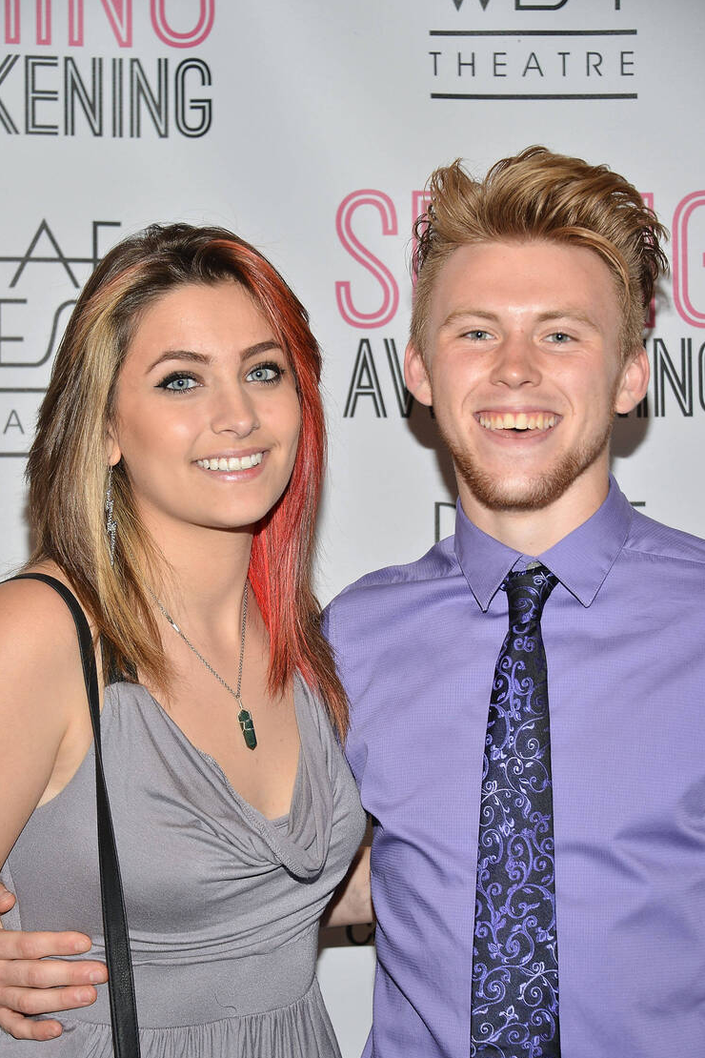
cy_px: 532
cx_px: 354
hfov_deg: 15.0
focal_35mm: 91
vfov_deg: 22.4
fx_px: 2673
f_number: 5.6
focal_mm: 90
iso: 500
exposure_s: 1/125
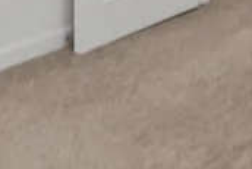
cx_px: 210
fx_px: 666
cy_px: -281
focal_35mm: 95
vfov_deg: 11.1
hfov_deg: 21.1
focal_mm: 16
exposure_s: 1/13
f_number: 7.1
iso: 100
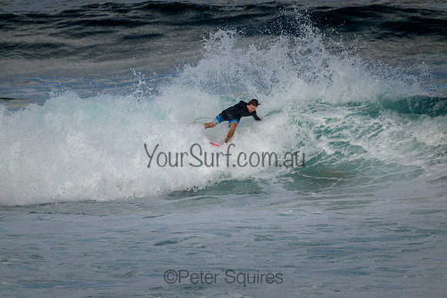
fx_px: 9935
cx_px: 224
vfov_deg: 1.7
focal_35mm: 800
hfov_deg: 2.6
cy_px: 149
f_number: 11
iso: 640
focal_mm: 800
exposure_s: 1/1600
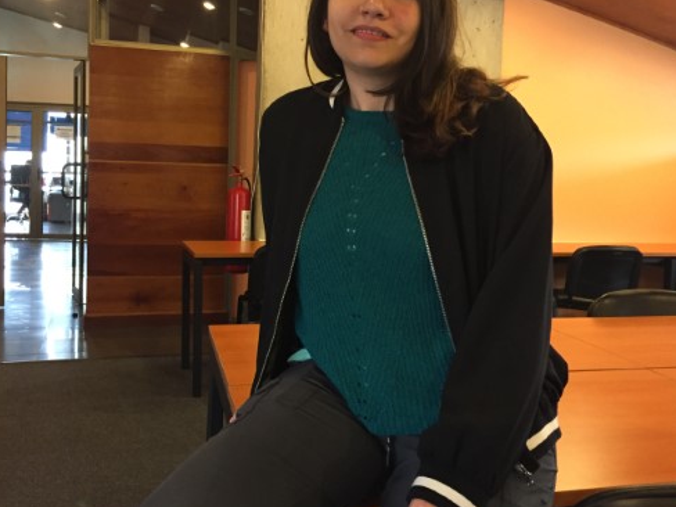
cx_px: 339
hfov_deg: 49.0
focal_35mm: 38
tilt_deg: -3.9
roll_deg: -1.7
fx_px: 742
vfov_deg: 37.6
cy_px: 216
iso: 250
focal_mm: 4.15
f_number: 2.2
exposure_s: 1/25
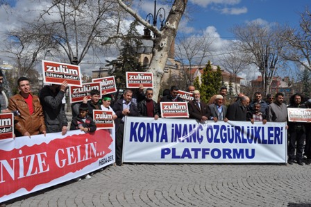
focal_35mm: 36
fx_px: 311
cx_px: 156
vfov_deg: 36.8
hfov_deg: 53.2
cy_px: 104
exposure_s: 1/500
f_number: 11
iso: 200
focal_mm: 24
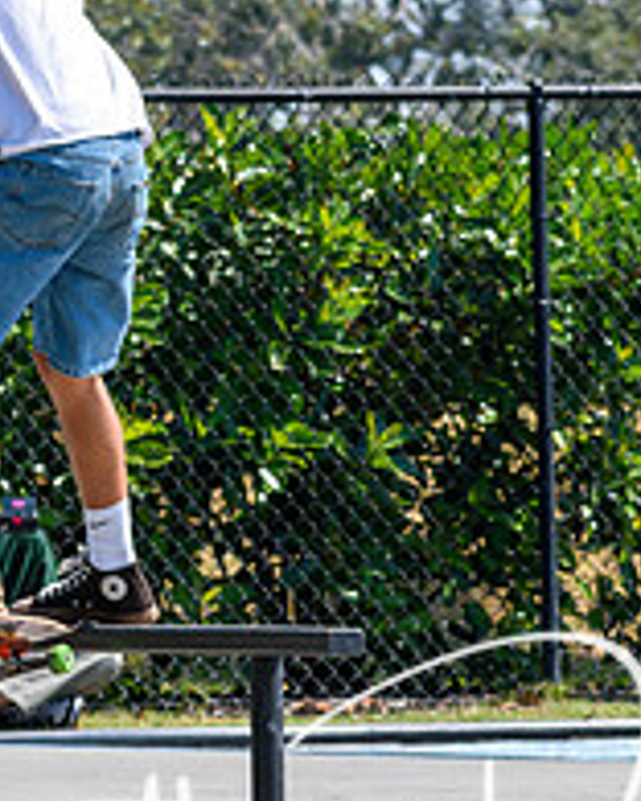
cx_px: 70
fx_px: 12924
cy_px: 474
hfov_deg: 2.8
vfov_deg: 3.6
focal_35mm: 545
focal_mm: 130
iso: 200
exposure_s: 1/800
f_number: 7.1
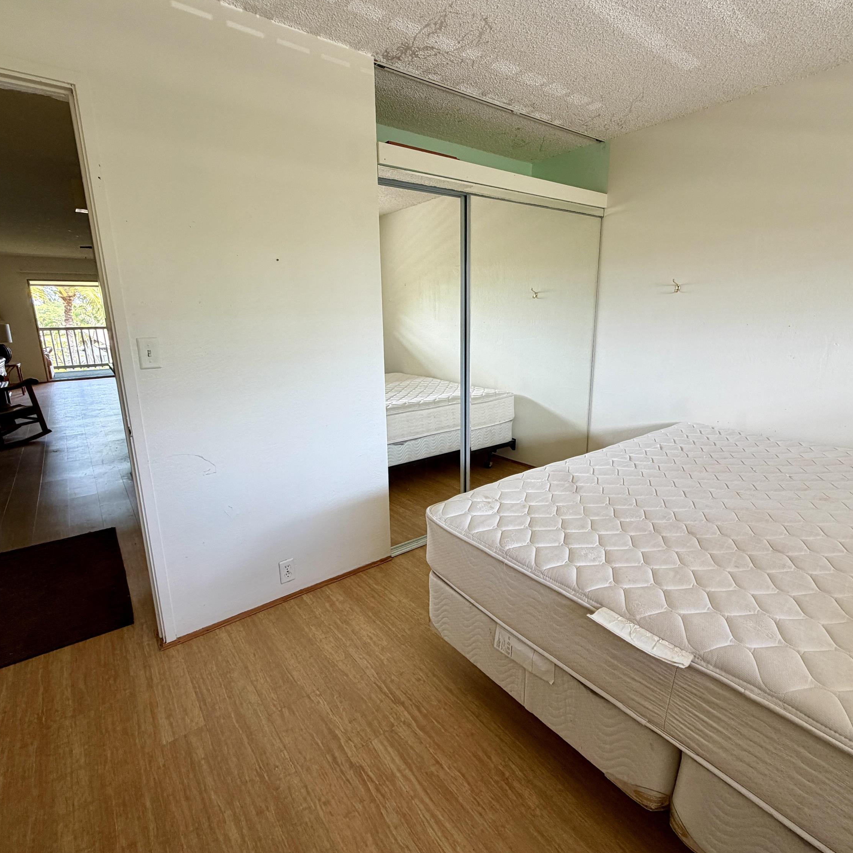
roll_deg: +1.1
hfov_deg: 84.0
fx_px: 474
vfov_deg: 84.0
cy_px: 418
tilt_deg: -13.4
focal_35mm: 17
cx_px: 428
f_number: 2.2
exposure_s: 1/121
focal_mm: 2.22
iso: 100
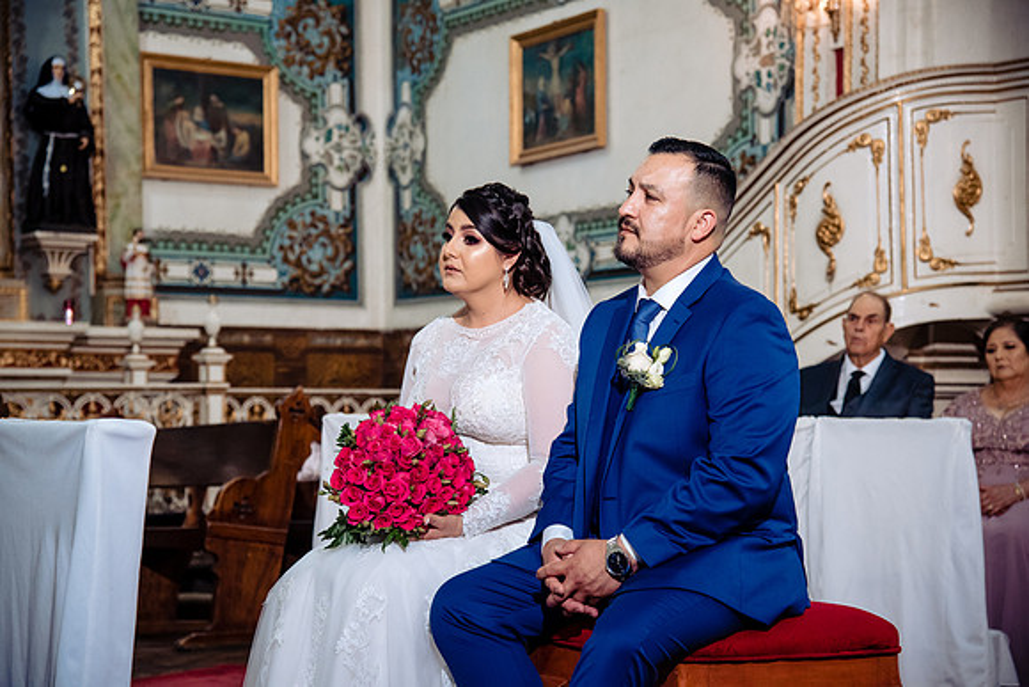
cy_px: 344
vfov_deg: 18.2
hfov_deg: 27.0
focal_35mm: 75
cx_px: 514
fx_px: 2144
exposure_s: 1/100
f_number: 5
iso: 2000
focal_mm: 75
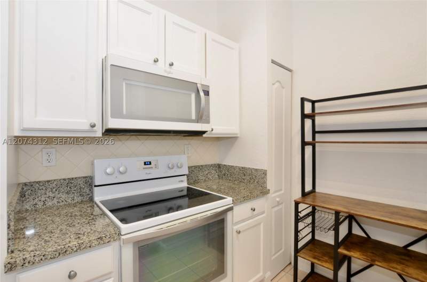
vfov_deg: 77.0
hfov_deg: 100.5
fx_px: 177
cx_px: 214
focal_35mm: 15
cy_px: 141
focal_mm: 10
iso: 200
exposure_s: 1/5
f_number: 8
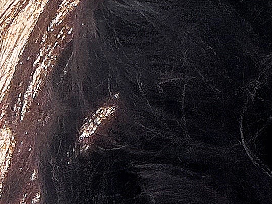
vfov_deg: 8.3
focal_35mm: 174
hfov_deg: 11.1
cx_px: 341
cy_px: -149
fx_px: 1368
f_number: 1.9
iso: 25
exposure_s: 1/285
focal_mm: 2.69
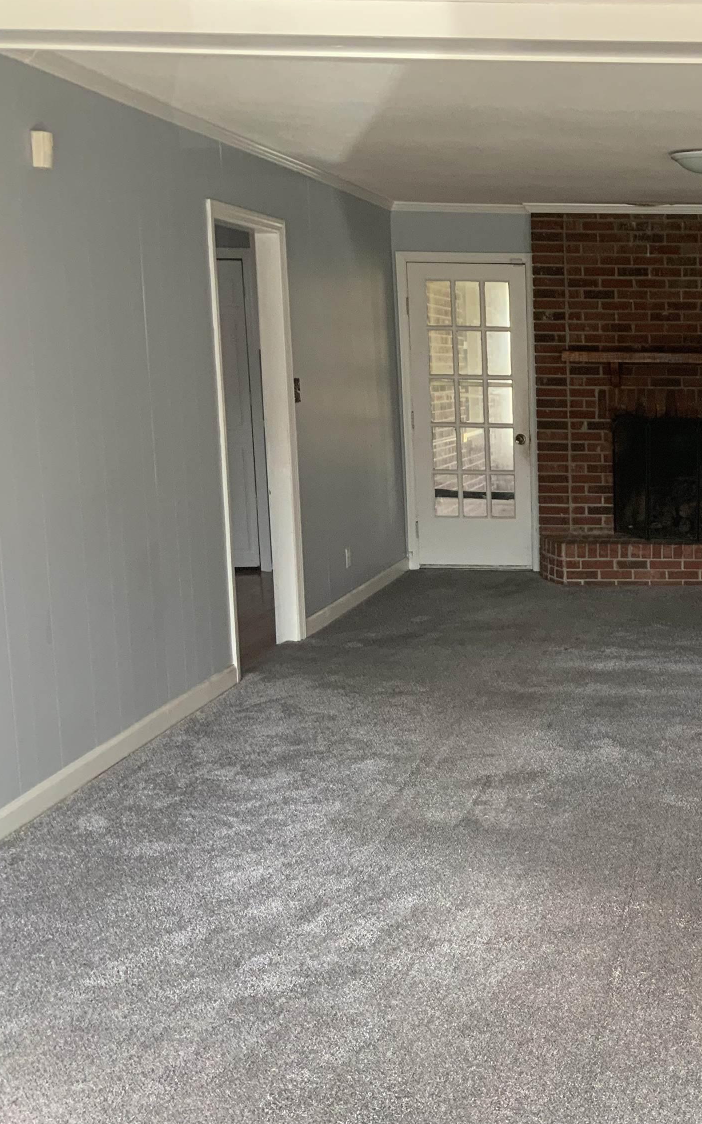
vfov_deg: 47.2
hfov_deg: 28.2
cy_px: 570
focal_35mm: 42
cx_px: 739
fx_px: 1286
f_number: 1.8
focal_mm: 3
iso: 100
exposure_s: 1/60
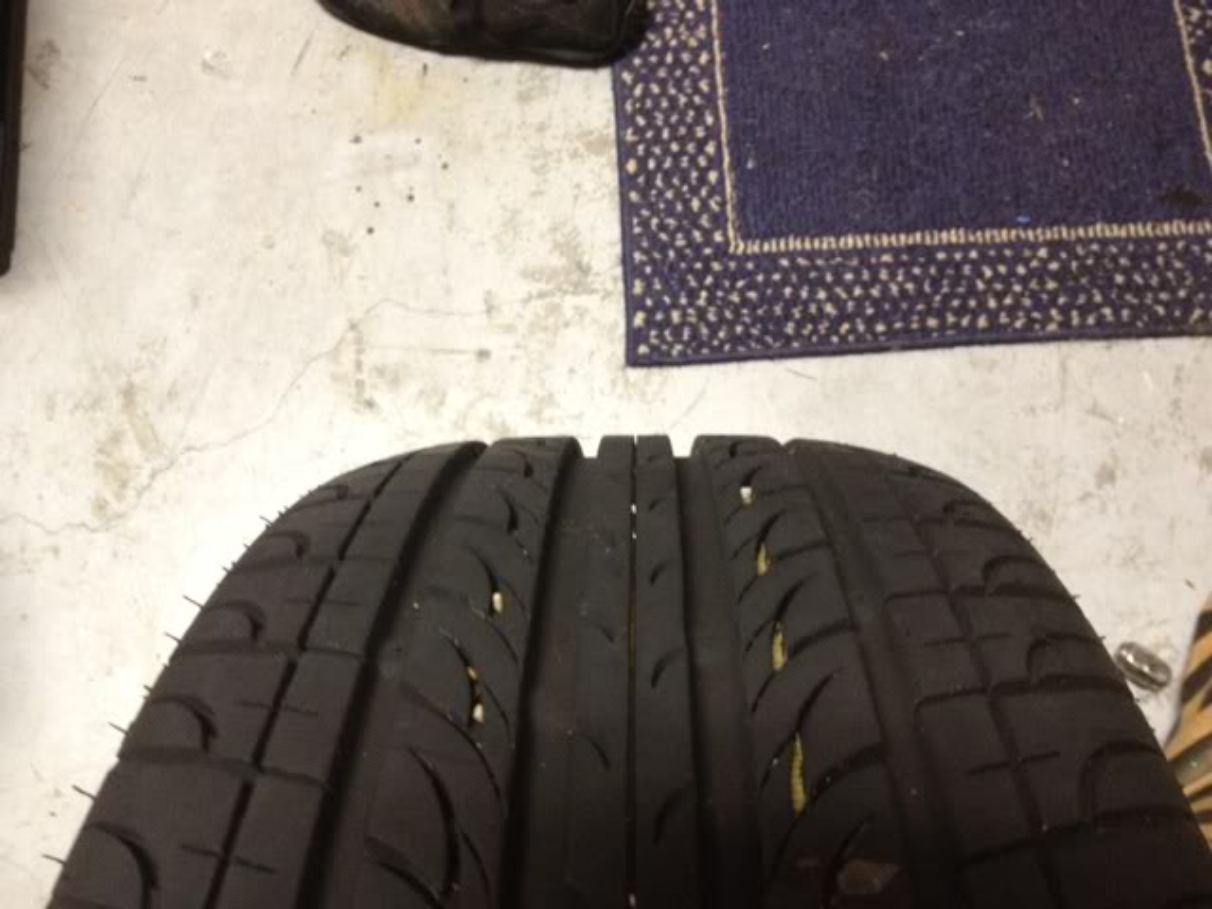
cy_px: 454
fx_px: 1225
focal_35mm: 35
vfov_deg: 40.7
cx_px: 606
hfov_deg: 52.6
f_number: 2.4
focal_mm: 4.3
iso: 400
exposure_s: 1/20
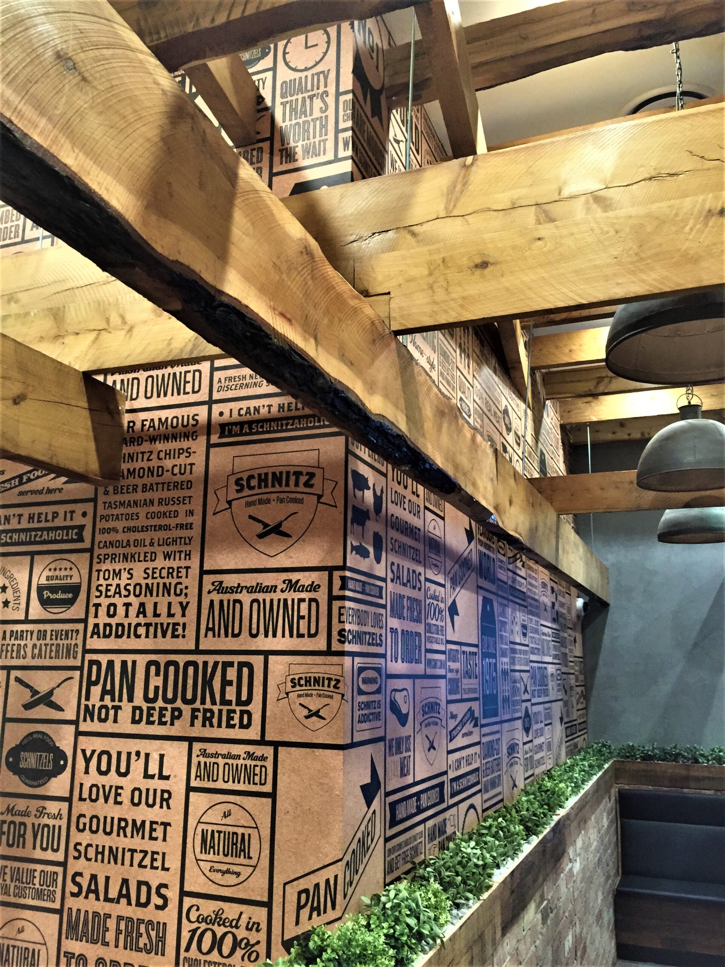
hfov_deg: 48.2
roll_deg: -0.6
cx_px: 362
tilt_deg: +13.7
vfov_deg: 61.7
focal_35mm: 29
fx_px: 810
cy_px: 484
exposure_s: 1/30
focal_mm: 4.15
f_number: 2.2
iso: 160
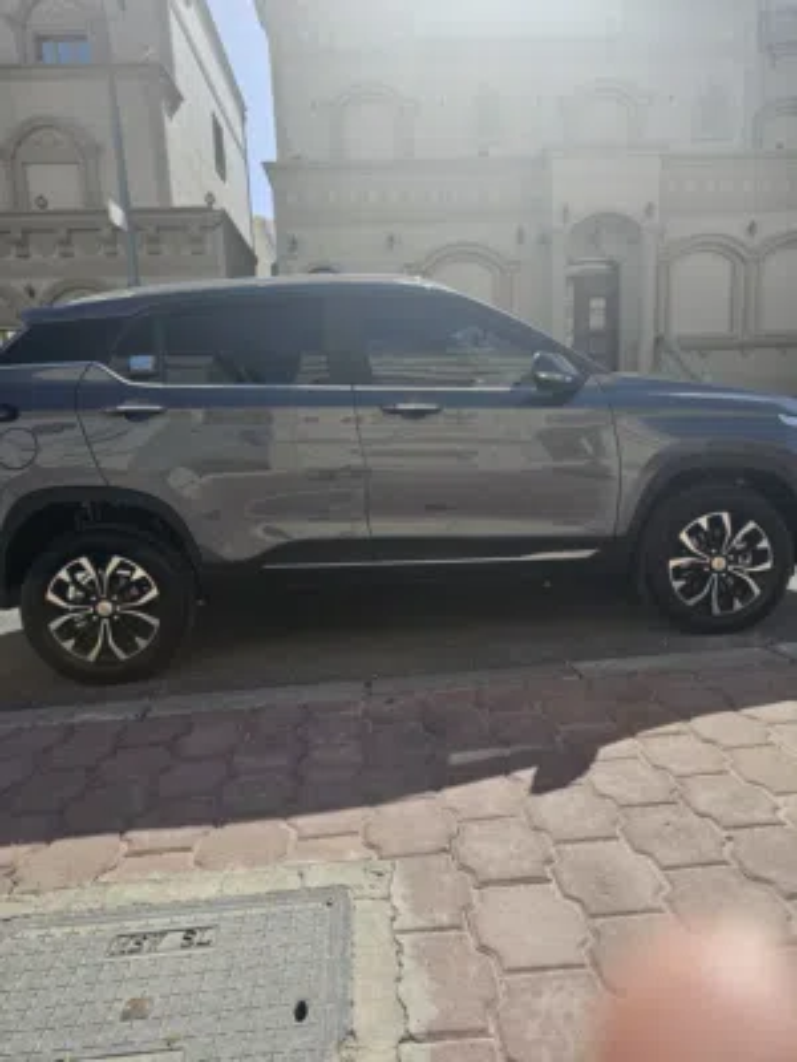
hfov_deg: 58.9
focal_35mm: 23
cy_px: 531
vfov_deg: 73.9
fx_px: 706
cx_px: 398
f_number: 1.7
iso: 20
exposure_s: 1/1265
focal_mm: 6.3
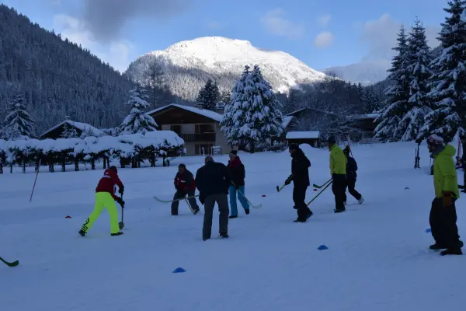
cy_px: 156
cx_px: 233
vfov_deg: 28.9
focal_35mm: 46
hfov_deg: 42.3
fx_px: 602
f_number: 10
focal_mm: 31
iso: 200
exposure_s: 1/400
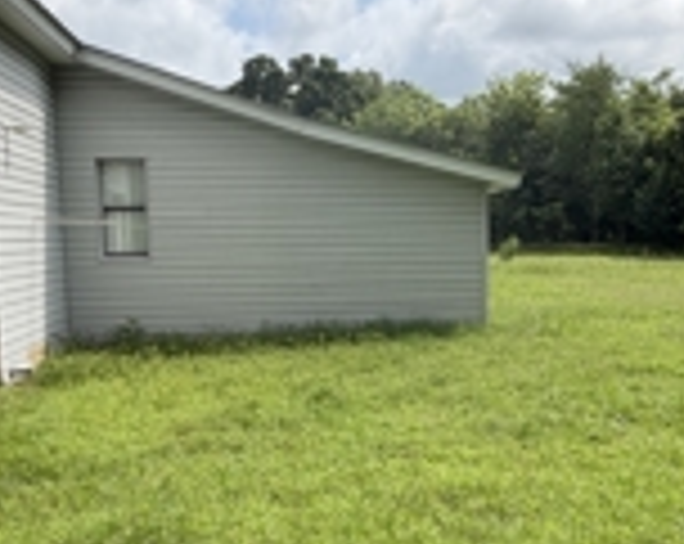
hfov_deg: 50.4
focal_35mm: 36
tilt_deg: -4.3
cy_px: 306
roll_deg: +0.6
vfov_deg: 41.0
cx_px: 338
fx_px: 727
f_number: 2.2
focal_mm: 2.22
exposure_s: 1/841
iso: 20
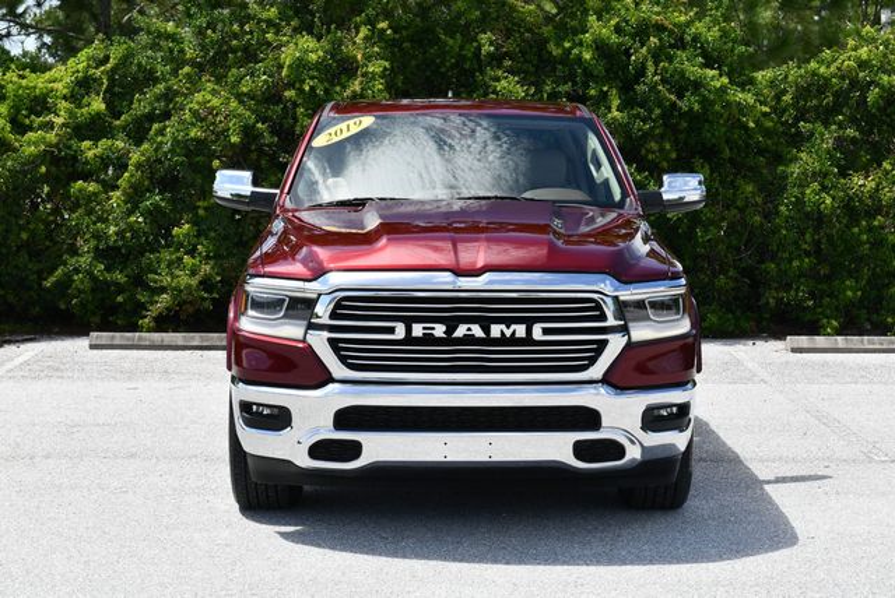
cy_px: 299
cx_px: 448
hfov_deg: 28.8
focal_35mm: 70
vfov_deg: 19.5
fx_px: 1742
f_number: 8
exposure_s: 1/250
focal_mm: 35
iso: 160
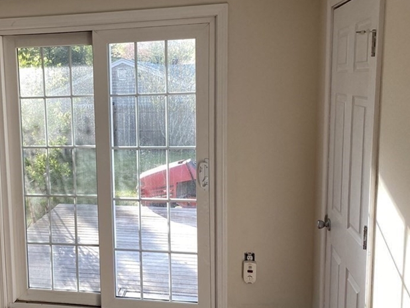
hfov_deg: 42.3
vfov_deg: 33.6
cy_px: 152
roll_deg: +2.2
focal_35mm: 43
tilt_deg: -7.1
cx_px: 95
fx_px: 509
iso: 40
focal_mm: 4.25
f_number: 1.8
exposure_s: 1/120
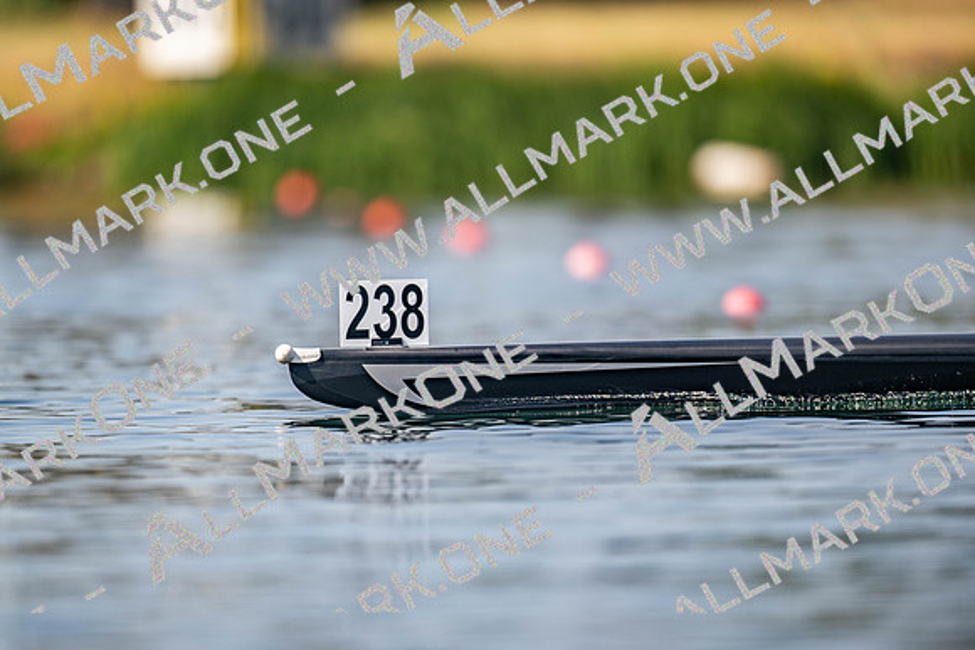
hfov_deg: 3.4
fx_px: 16253
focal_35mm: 600
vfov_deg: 2.3
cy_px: 325
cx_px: 488
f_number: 4
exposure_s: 1/2500
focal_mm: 600
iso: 140
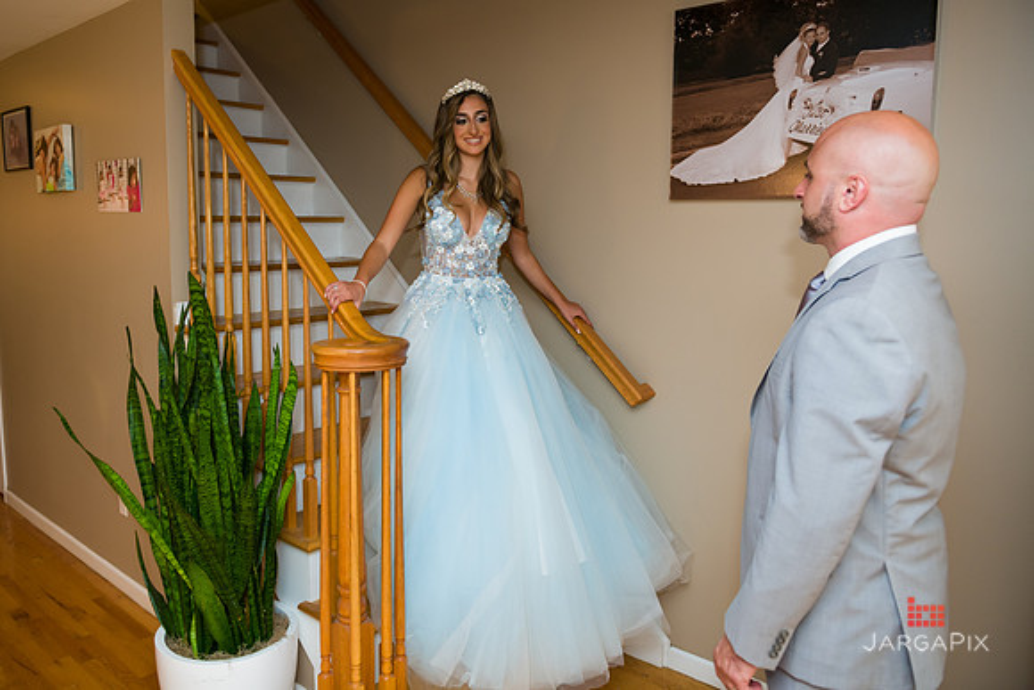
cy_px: 312
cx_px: 468
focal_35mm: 26
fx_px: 755
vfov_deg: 49.0
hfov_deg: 68.6
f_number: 3.2
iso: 400
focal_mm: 24
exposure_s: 1/125
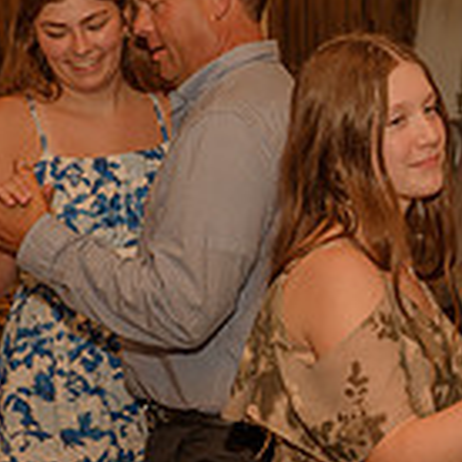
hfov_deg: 18.6
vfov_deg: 19.5
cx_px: 536
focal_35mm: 89
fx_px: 1344
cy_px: 238
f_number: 4
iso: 320
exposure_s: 1/200
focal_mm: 25
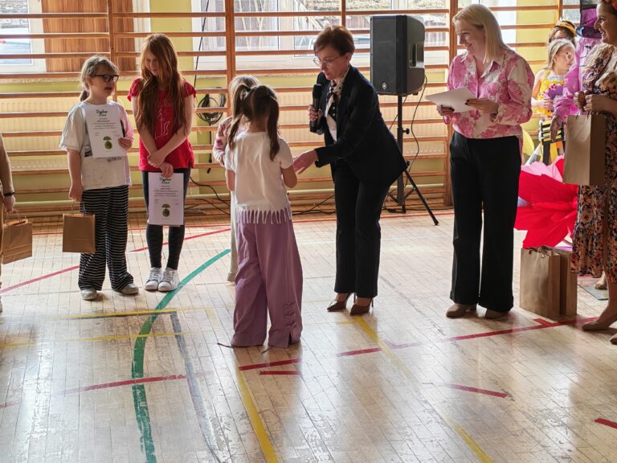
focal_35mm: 63
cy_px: 232
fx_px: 1123
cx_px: 308
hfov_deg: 30.7
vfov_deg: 23.3
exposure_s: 1/110
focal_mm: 6.12
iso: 400
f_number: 1.9
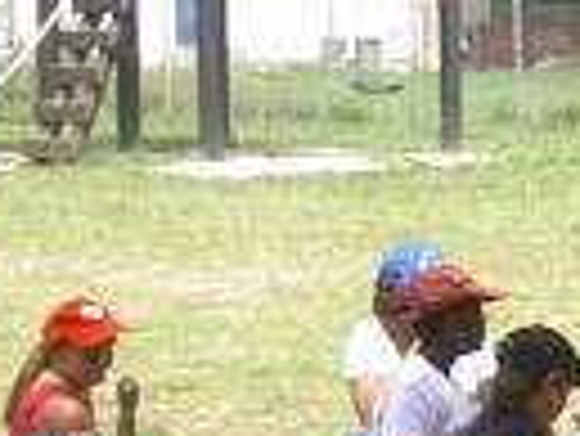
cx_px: 656
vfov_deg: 6.1
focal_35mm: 241
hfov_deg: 8.1
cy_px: 485
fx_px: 4042
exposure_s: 1/125
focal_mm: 8
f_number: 4.7
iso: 100
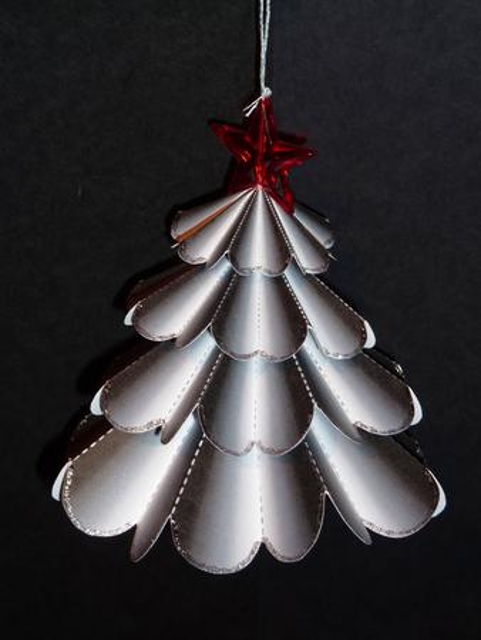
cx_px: 240
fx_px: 1240
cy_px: 320
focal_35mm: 67
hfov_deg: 22.0
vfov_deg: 29.0
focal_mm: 11
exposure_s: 1/30
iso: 100
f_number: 4.1
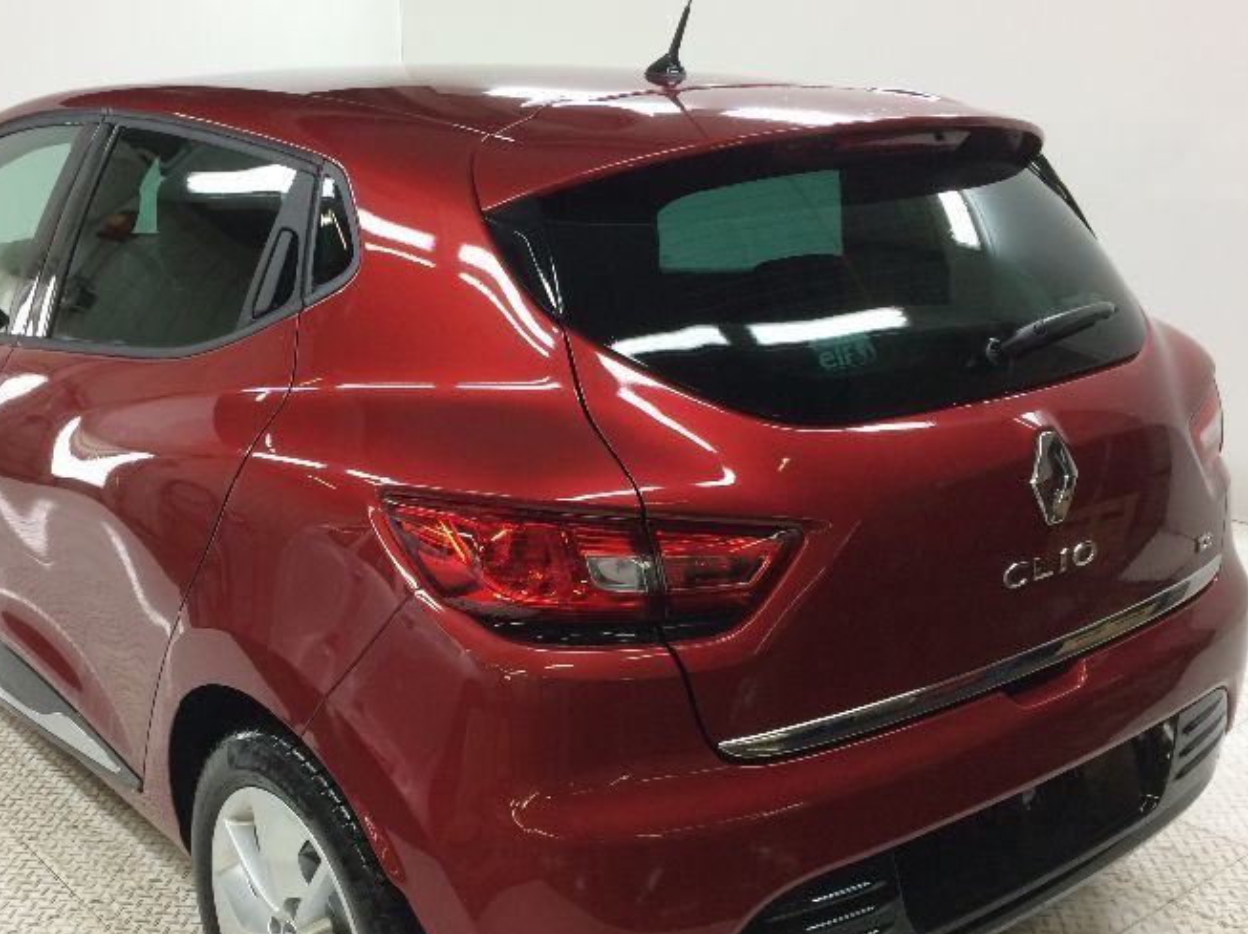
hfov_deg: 46.6
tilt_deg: -19.5
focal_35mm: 40
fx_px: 1441
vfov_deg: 35.7
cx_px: 501
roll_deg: +2.4
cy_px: 584
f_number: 2.2
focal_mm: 4.15
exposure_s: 1/33
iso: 64
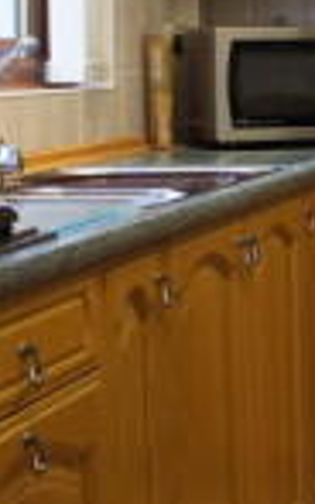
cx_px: 627
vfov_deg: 16.9
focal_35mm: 123
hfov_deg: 9.9
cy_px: 151
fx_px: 1688
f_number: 3.5
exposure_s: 1/30
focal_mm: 18
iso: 400
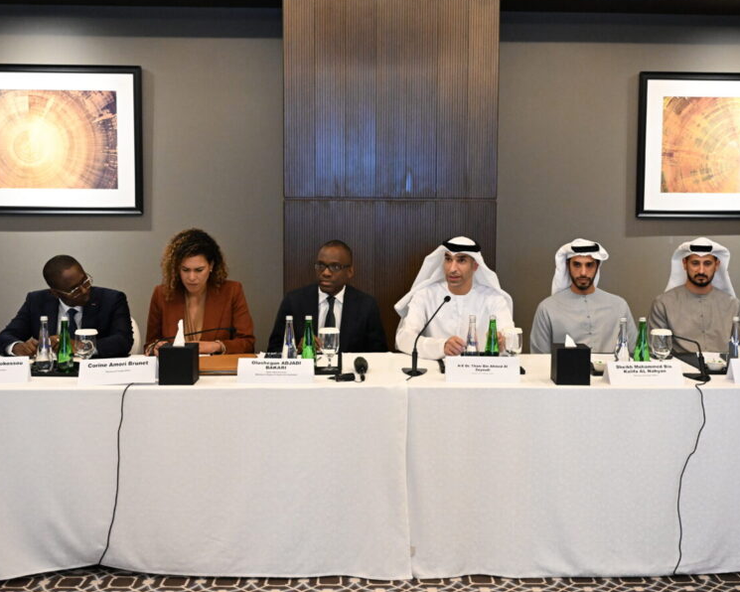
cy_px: 269
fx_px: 876
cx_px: 388
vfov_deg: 37.3
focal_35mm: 40
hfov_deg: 45.8
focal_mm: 31
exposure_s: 1/125
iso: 6400
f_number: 3.5
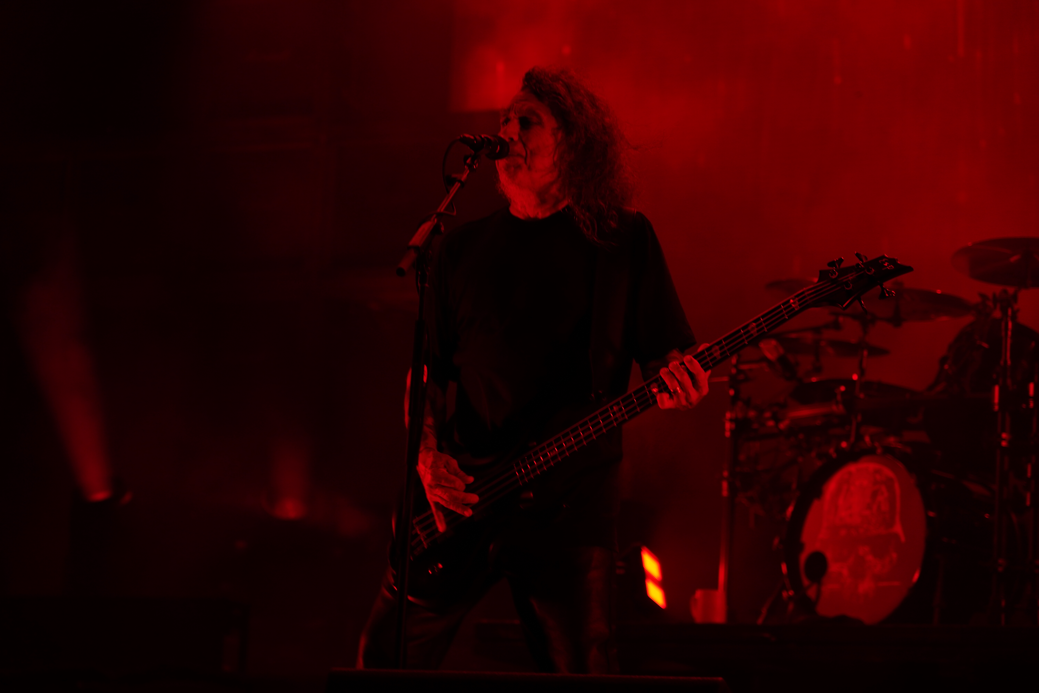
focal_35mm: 105
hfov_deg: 19.5
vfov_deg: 13.0
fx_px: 3030
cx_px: 520
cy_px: 346
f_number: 4
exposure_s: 1/125
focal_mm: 105
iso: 200
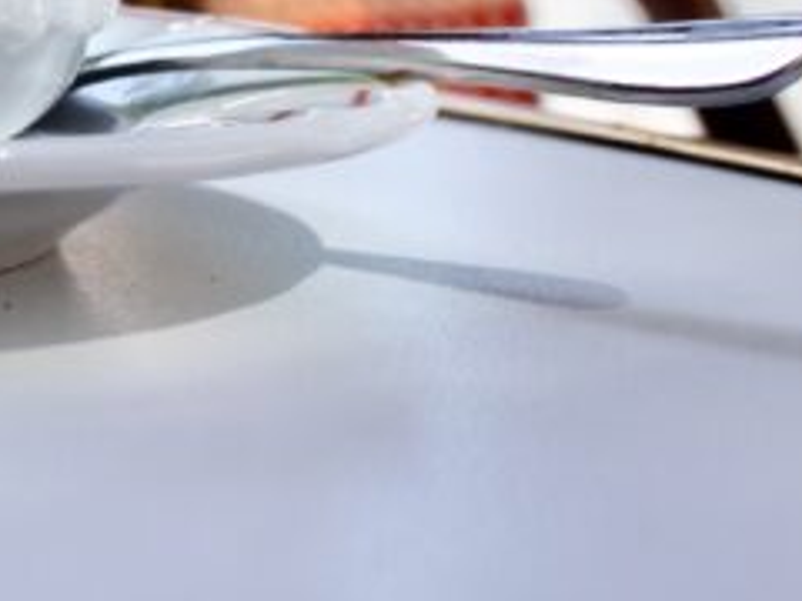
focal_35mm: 94
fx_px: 2178
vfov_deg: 15.1
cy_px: -142
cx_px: -60
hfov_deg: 20.0
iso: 1000
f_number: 7.1
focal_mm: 23
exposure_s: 1/500
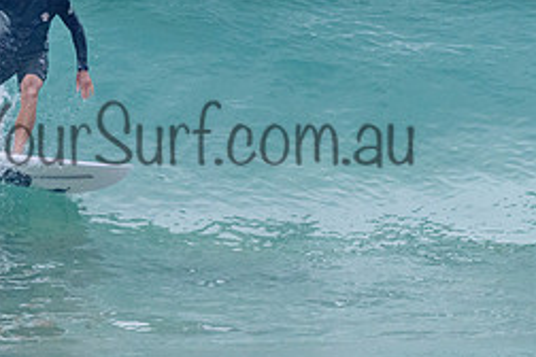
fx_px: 20992
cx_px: 98
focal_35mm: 1410
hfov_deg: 1.5
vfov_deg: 1.0
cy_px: 115
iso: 1800
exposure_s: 1/2000
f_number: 5.6
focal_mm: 500
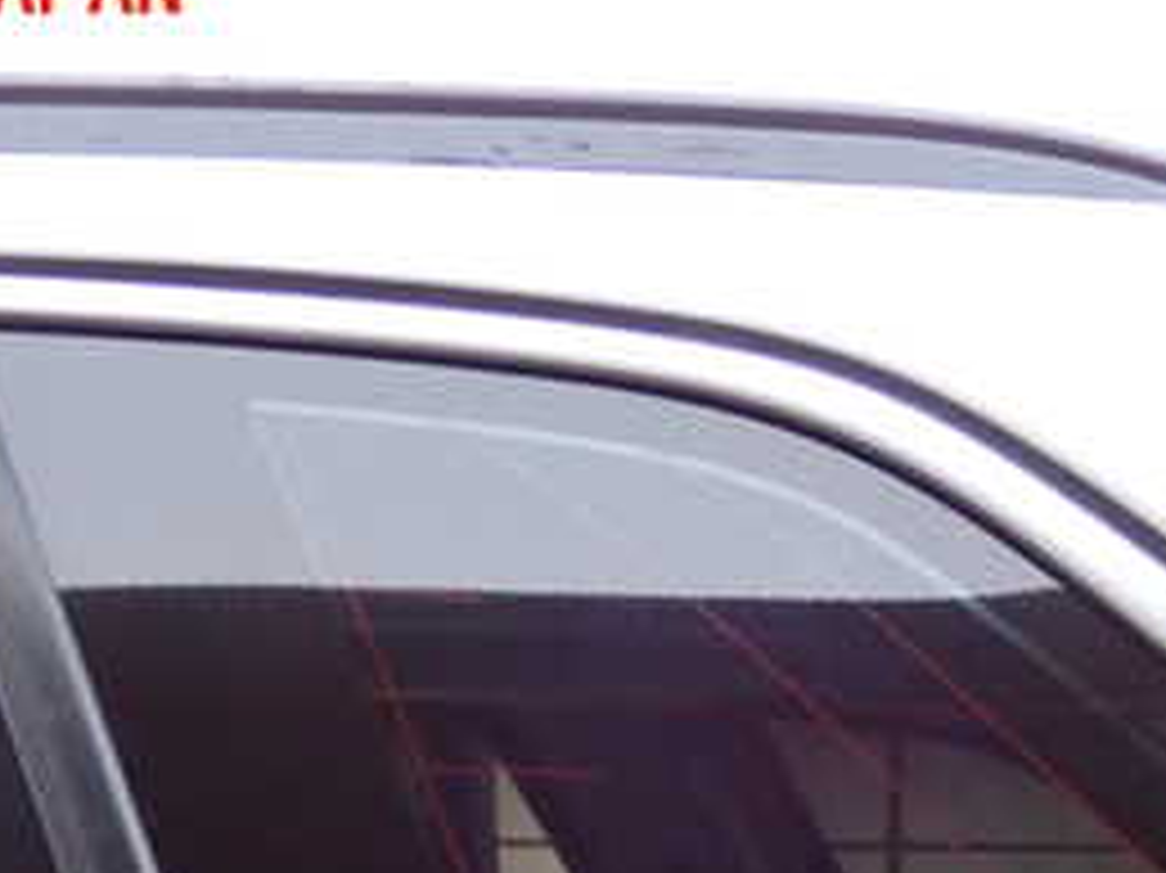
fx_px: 3434
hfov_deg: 19.2
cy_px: 940
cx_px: 716
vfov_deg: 14.2
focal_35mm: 102
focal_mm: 7.84
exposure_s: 1/25
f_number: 2.9
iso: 800
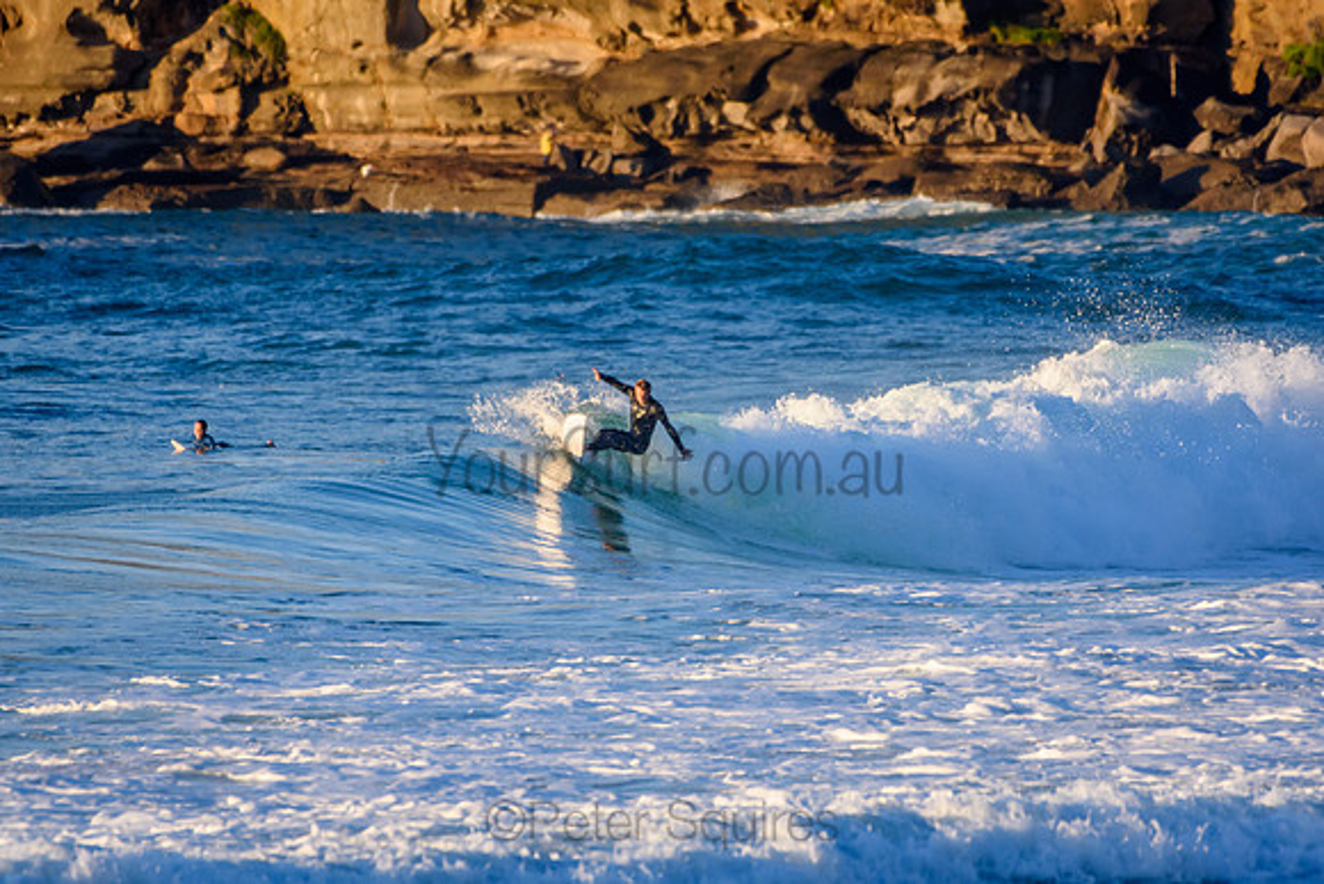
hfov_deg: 2.7
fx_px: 27588
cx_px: 662
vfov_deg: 1.8
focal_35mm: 750
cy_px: 442
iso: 640
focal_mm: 500
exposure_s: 1/1600
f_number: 5.6
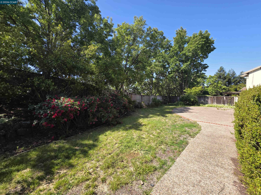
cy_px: 98
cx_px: 130
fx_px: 98
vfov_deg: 89.9
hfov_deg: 106.2
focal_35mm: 13
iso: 40
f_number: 1.9
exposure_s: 1/939
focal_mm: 2.2
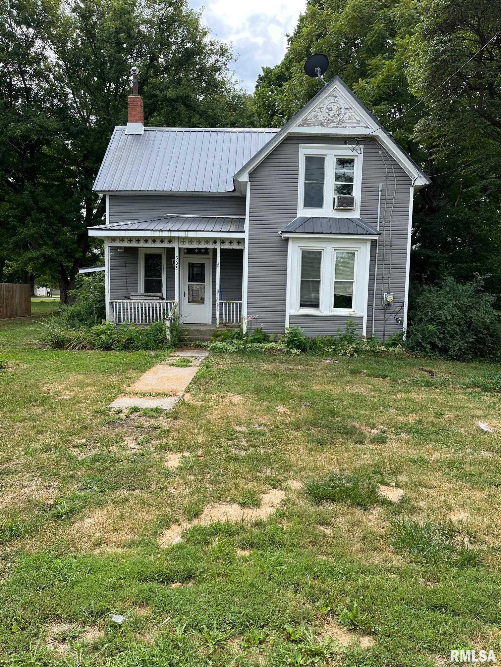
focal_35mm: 26
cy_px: 334
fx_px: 502
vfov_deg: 67.3
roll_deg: -0.9
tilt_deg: -5.5
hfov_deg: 53.1
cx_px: 250
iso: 50
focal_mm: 5.1
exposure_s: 1/1325
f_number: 1.6
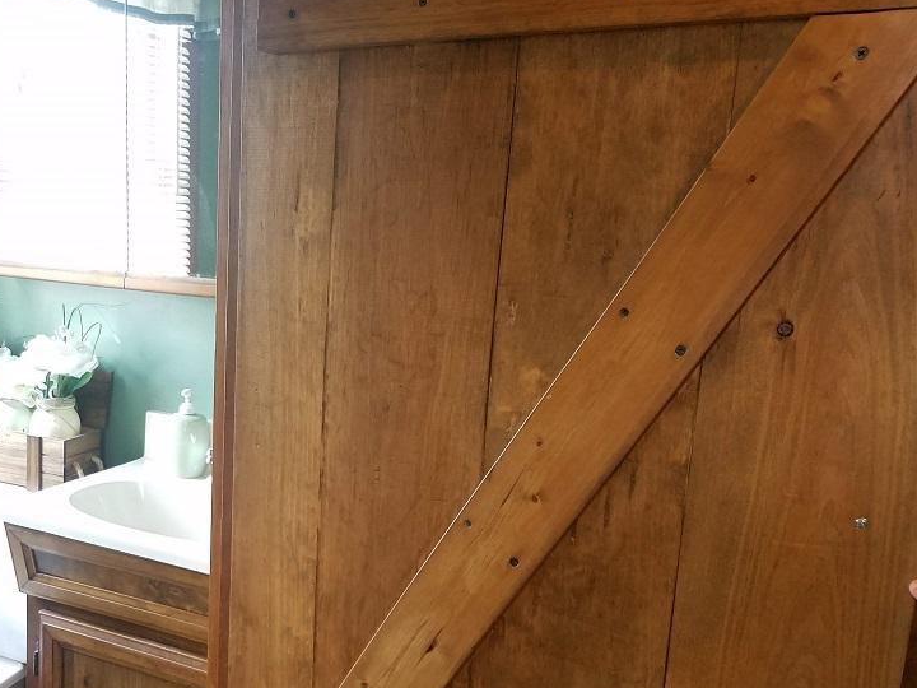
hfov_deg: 48.8
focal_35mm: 37
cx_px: 267
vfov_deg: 38.6
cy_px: 392
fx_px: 980
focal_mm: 4.2
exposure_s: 1/30
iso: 160
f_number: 1.7
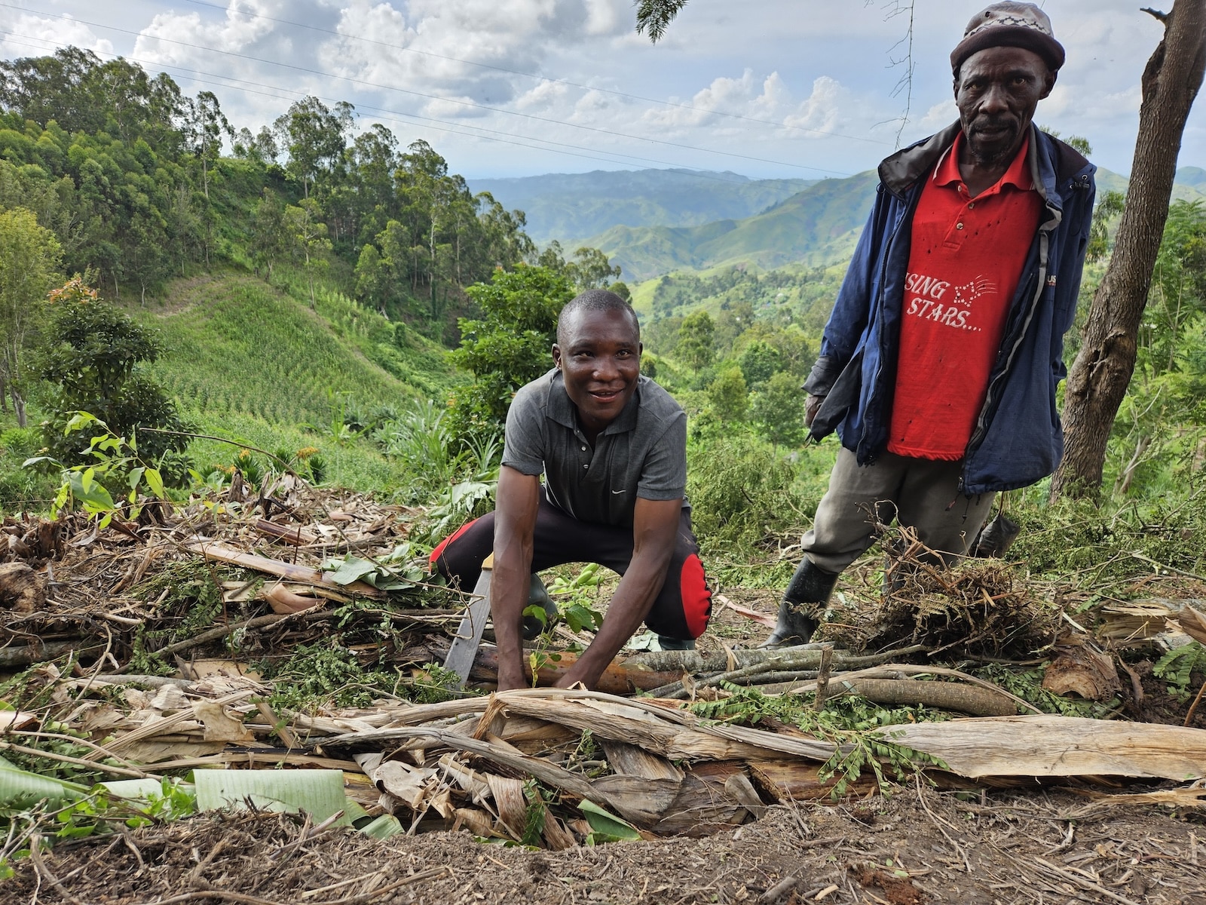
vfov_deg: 58.9
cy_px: 452
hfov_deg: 73.9
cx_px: 603
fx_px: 801
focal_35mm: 23
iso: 25
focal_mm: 5.4
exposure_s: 1/544
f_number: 1.8
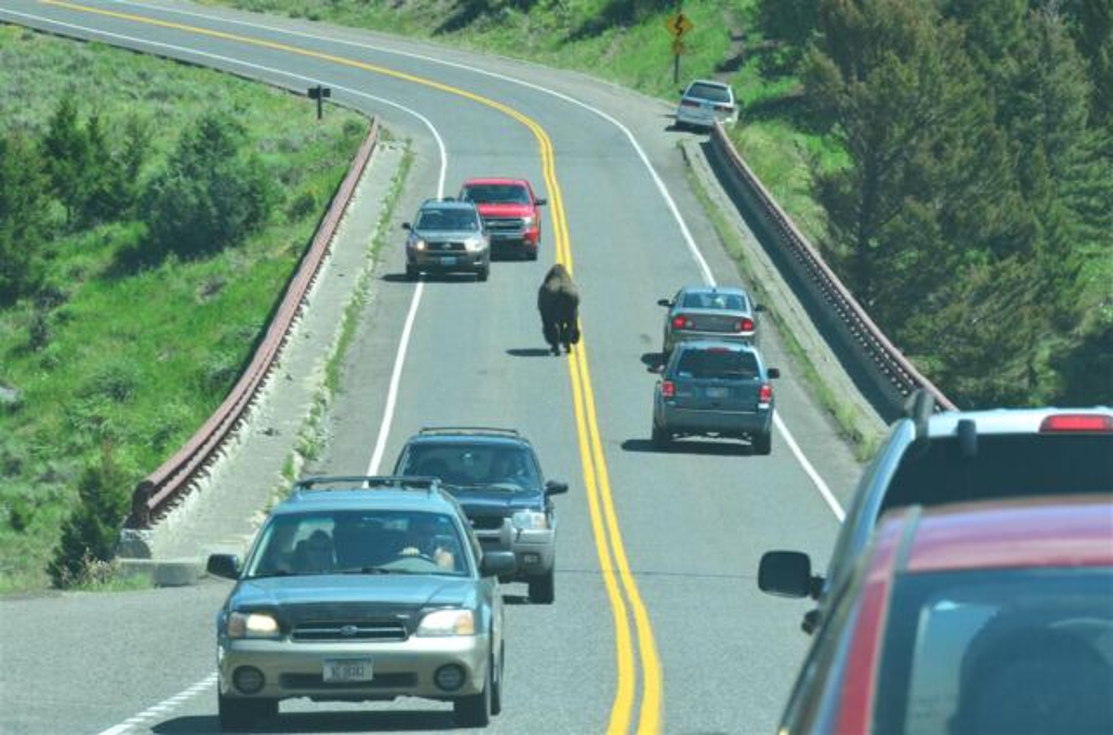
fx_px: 9250
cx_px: 556
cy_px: 368
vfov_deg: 4.6
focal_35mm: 300
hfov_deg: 6.9
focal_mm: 200
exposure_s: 1/125
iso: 200
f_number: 16
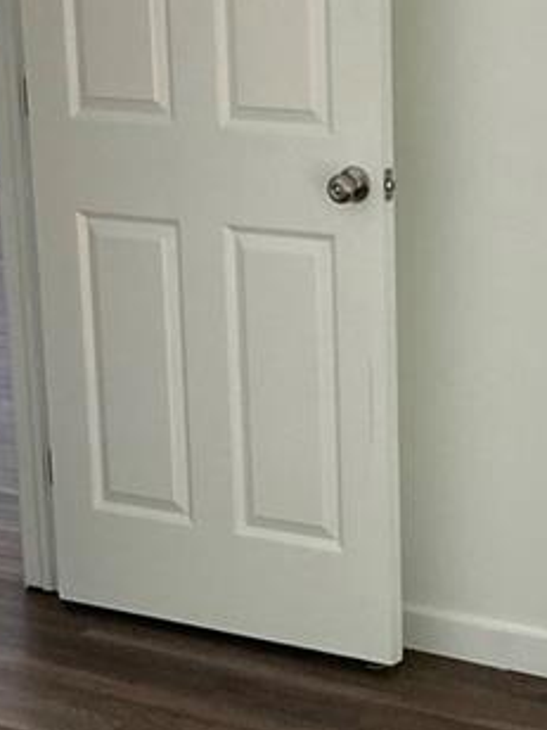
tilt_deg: -14.2
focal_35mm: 109
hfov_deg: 13.6
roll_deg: +1.7
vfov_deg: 18.0
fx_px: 2297
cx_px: 346
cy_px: 424
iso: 125
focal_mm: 3.99
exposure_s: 1/60
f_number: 1.8
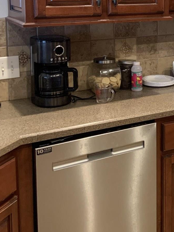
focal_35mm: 67
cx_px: 201
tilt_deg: -6.4
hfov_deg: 20.7
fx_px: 449
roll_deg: +0.4
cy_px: 26
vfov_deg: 27.9
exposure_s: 1/30
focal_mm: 4.25
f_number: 1.8
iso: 320
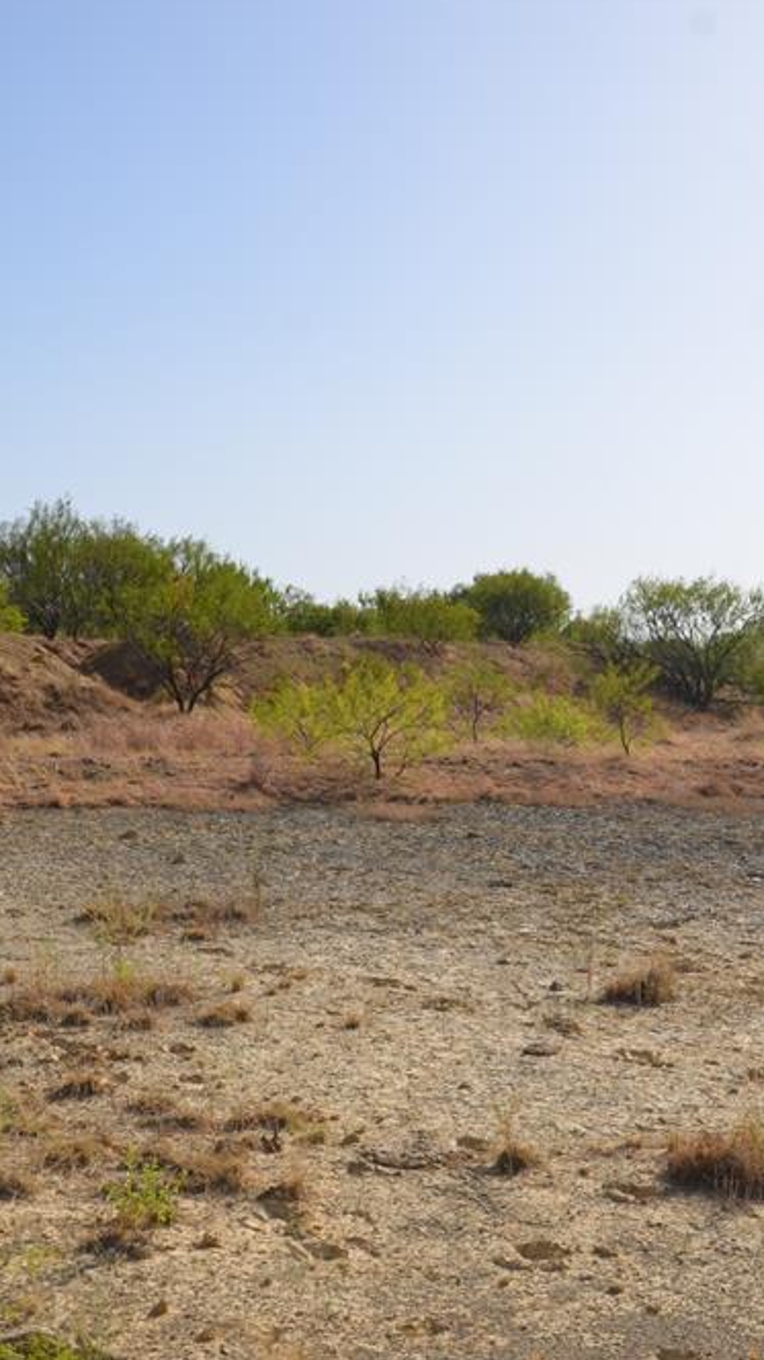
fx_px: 1832
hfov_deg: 23.6
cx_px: 422
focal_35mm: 51
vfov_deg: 40.7
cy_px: 680
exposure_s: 1/250
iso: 100
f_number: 10
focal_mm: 21
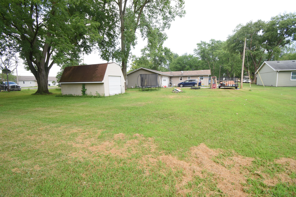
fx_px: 123
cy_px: 98
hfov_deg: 100.4
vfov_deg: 77.3
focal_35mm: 15
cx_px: 148
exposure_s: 1/250
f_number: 5.6
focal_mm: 10
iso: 400
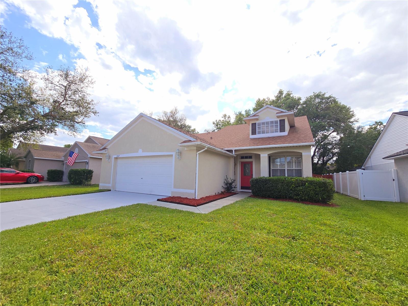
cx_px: 204
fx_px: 153
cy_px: 153
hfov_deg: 106.2
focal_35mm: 13
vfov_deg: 89.9
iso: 64
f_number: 2.2
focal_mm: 2.2
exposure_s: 1/2000
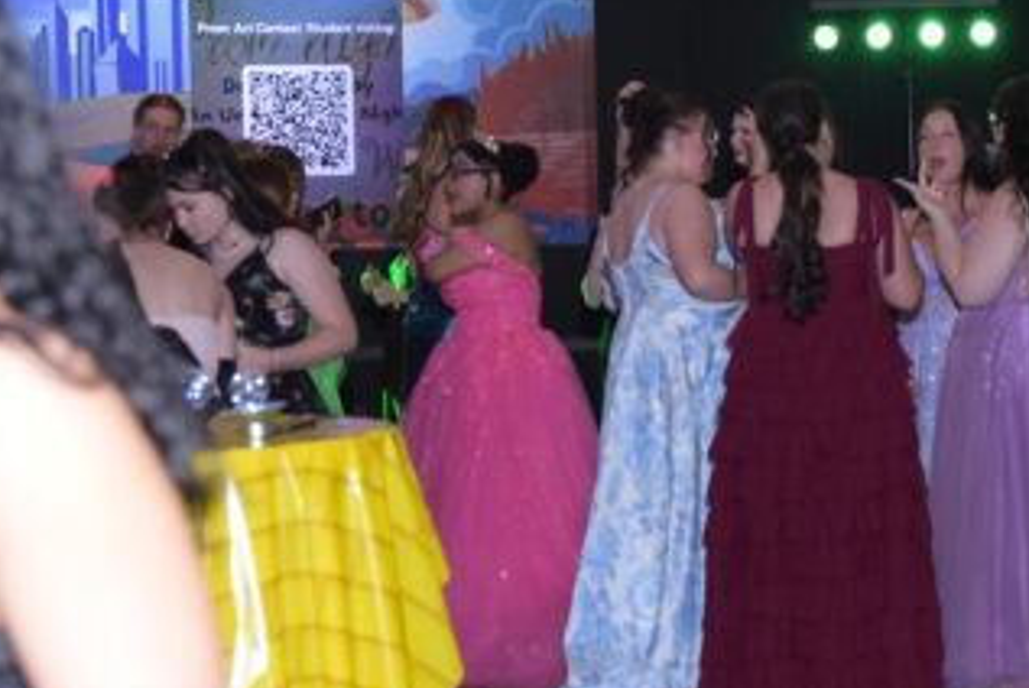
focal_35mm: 121
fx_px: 3462
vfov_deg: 11.3
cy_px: 227
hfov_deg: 16.7
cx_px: 857
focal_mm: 48
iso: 2500
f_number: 4
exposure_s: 1/200
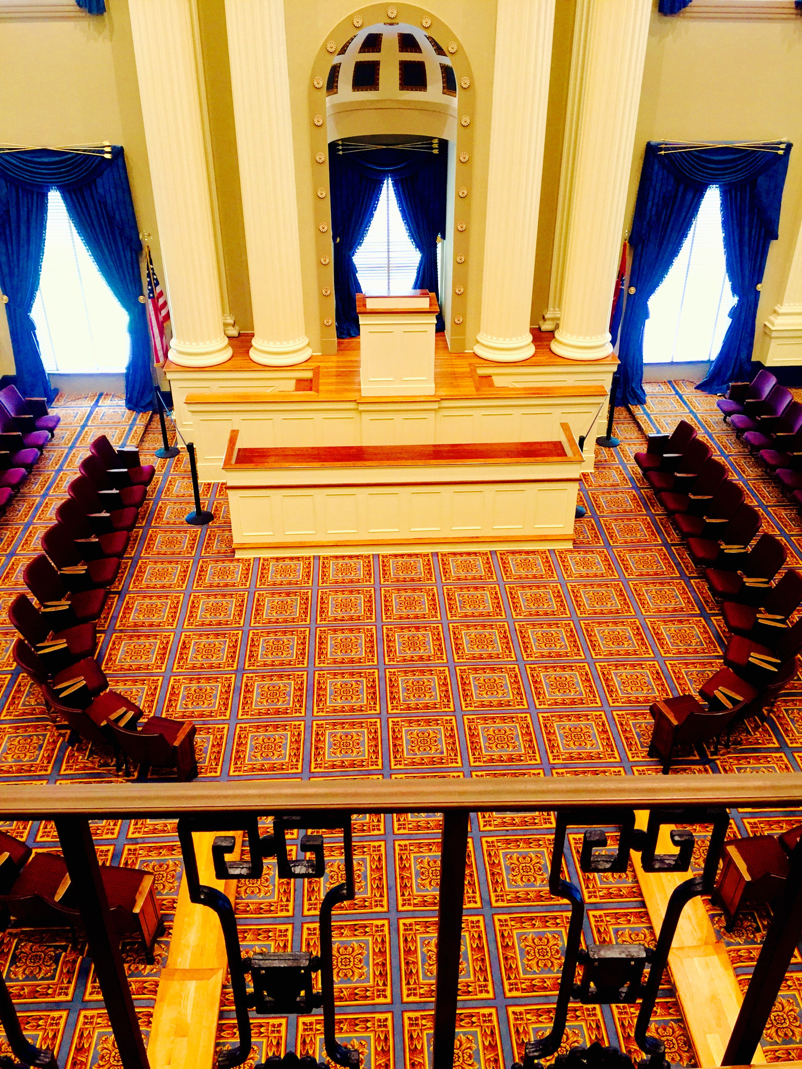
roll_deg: +0.4
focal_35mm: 29
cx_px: 401
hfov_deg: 48.2
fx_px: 896
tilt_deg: -31.8
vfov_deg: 61.7
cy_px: 534
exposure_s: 1/24
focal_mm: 4.15
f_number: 2.2
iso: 250
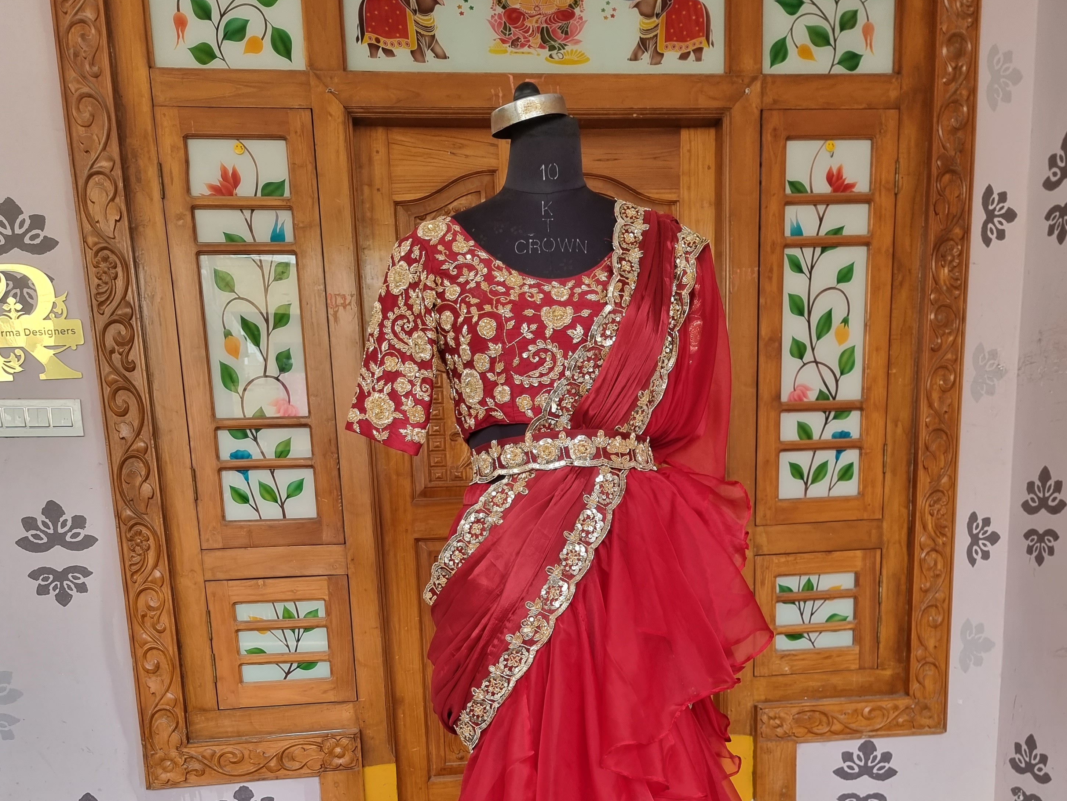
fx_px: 1017
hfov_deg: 55.3
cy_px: 682
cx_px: 539
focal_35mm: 33
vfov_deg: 40.5
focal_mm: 6.7
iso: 80
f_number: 1.8
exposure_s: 1/100
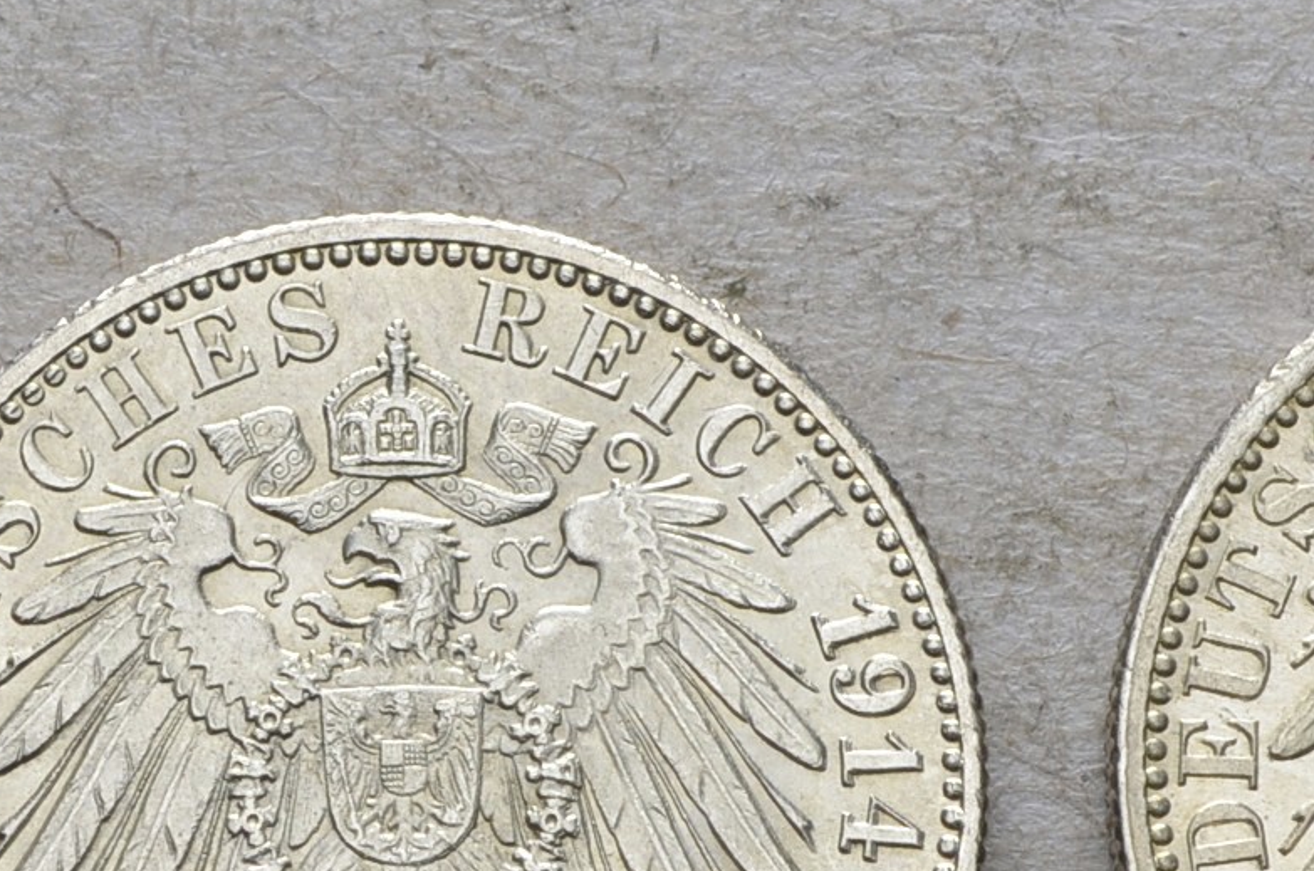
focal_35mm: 217
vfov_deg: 6.3
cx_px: 431
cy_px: 801
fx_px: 7906
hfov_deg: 9.5
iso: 400
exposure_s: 1/250
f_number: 14
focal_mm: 46
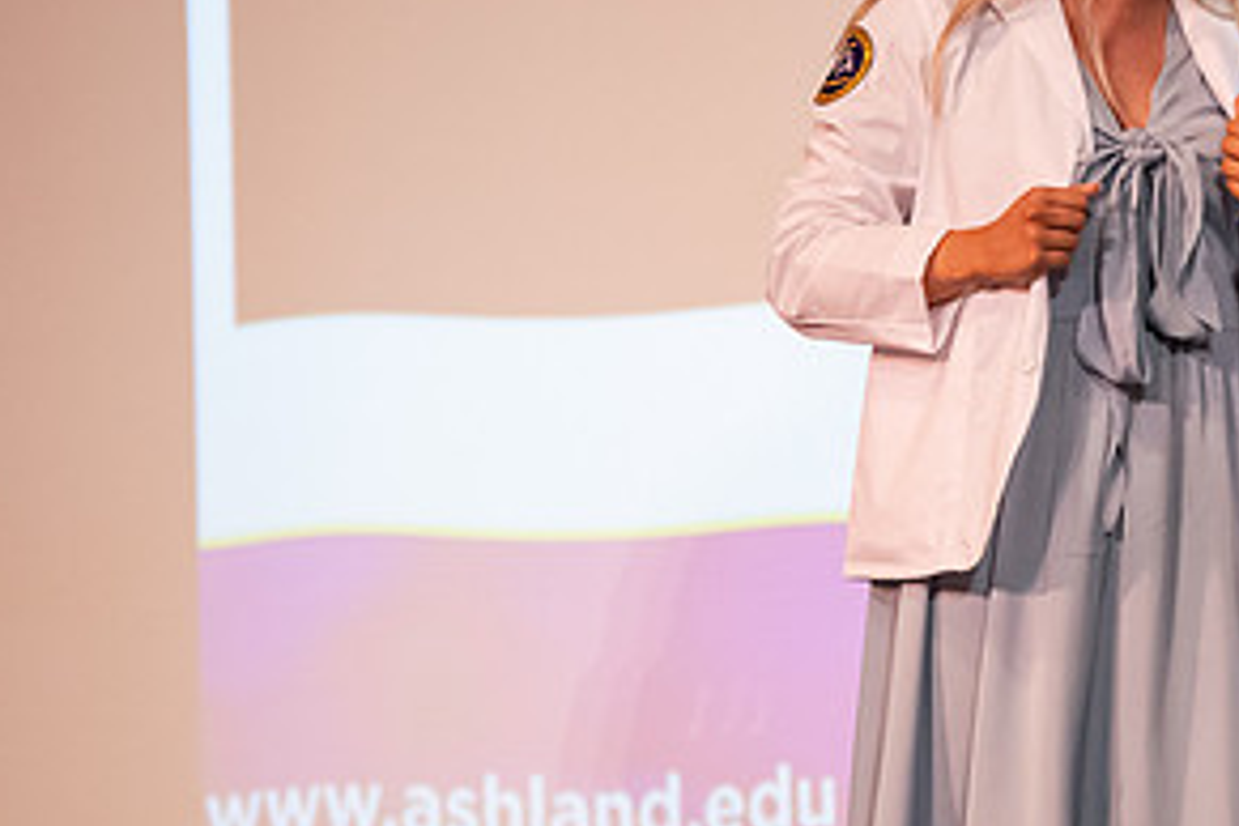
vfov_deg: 4.1
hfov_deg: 6.1
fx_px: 11666
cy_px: 100
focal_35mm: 339
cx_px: 1005
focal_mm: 170
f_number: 3.2
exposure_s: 1/200
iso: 4000
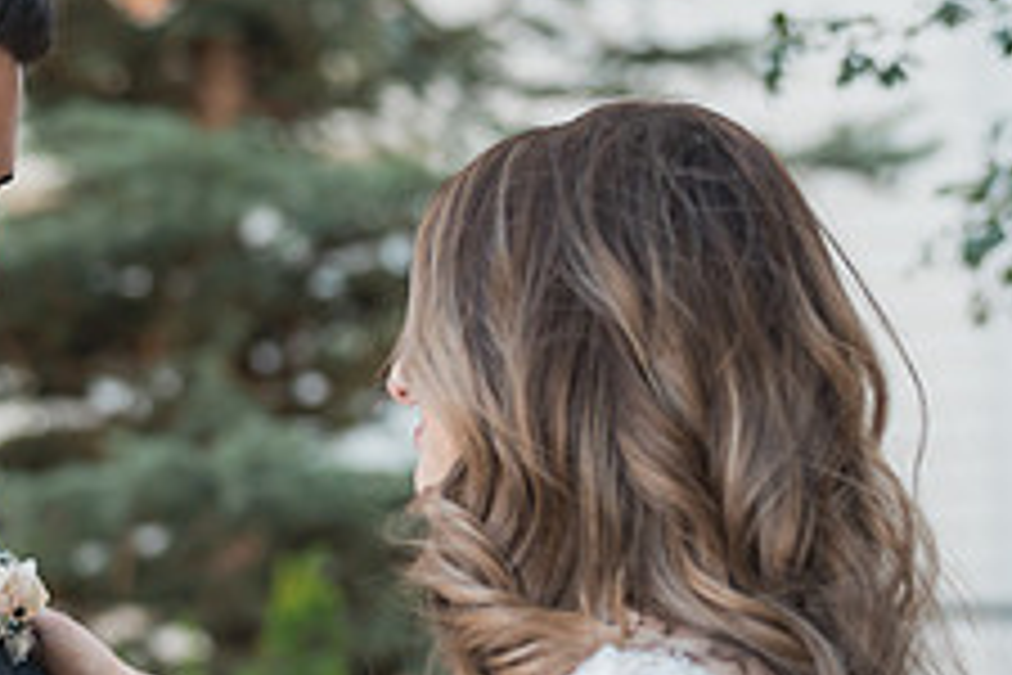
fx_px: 3963
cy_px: 664
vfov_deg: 9.7
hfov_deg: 14.5
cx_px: 450
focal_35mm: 141
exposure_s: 1/800
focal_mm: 50
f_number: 1.8
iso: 400
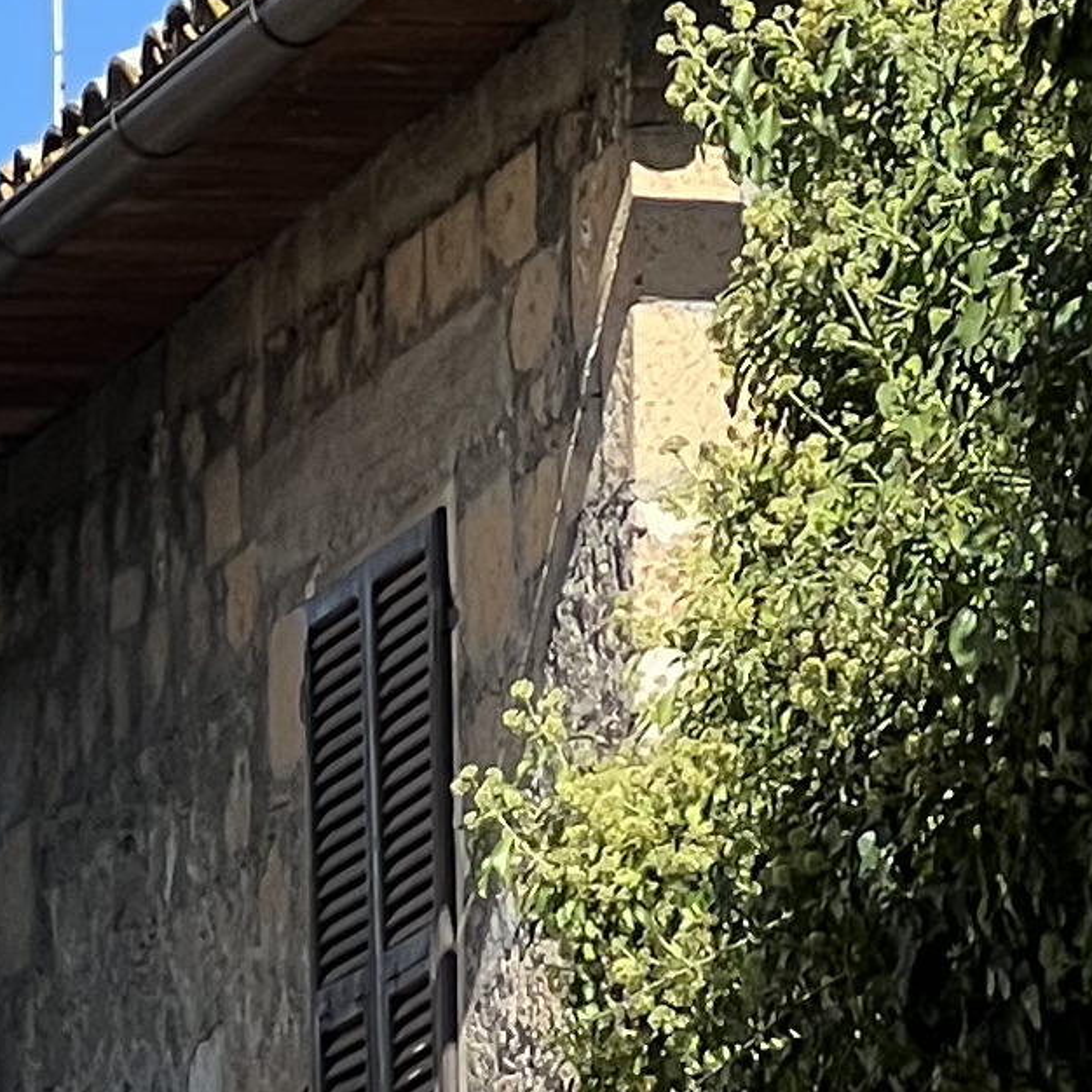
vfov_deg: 3.9
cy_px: 2796
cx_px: -797
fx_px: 15525
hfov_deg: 4.0
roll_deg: +1.1
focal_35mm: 435
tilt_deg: +1.3
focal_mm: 9
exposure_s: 1/608
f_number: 2.8
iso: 32
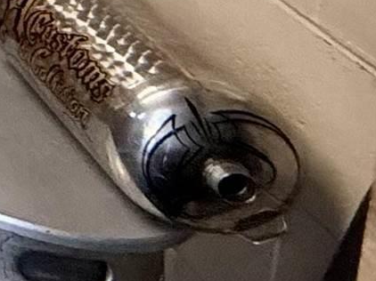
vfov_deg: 11.2
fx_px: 1107
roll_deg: -1.1
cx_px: -835
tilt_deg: -6.7
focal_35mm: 102
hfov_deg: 10.5
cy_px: -468
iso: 200
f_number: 2.2
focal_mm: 2.22
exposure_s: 1/60
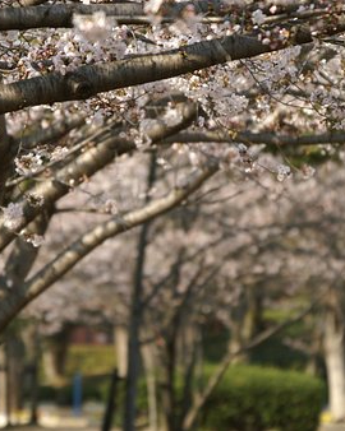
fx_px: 6260
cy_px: 216
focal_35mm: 490
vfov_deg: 4.0
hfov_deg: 3.2
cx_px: 106
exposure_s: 1/500
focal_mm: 230
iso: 320
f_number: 6.3
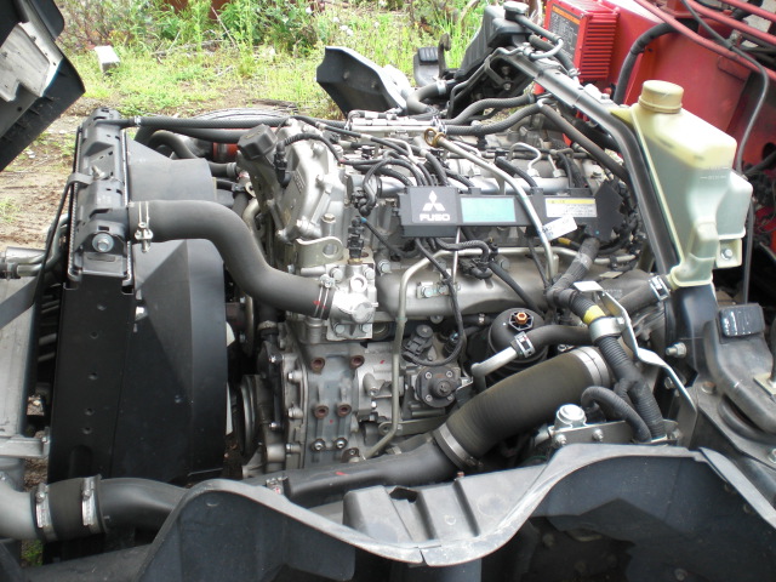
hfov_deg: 49.0
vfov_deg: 37.7
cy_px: 291
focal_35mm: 38
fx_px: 852
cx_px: 388
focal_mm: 6.3
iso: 100
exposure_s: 1/80
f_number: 3.1
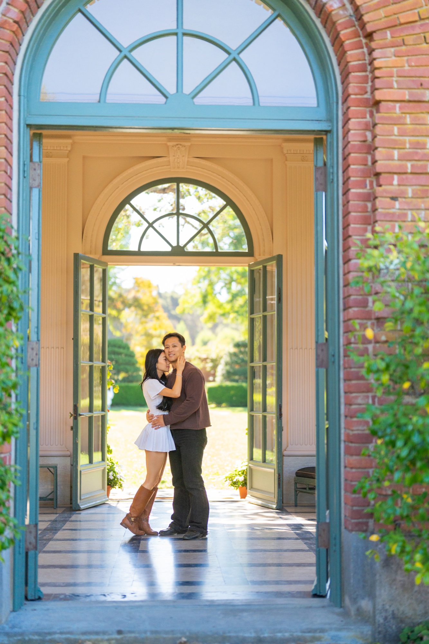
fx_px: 894
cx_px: 214
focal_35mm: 50
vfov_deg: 39.6
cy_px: 322
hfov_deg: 27.0
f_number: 1.2
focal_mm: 50
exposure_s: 1/800
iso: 1250
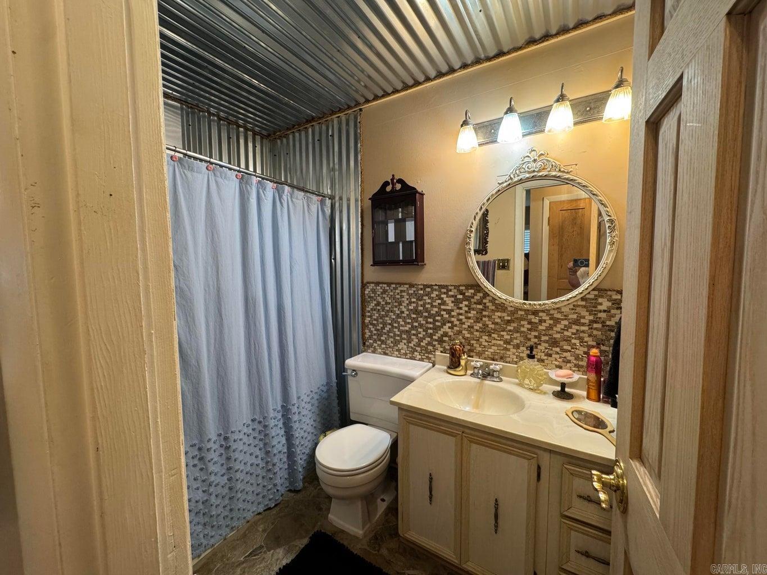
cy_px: 288
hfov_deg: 102.1
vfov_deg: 85.7
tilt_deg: -4.6
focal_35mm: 14
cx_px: 384
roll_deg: +0.5
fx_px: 310
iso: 250
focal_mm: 2.22
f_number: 2.2
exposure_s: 1/60
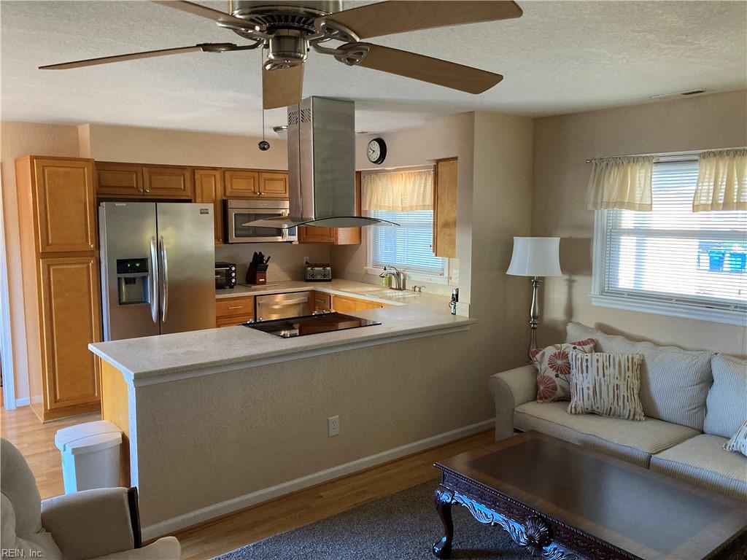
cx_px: 374
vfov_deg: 49.7
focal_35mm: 28
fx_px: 604
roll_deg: -1.0
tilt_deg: -6.2
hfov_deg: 63.4
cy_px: 280
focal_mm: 3.99
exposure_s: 1/60
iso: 320
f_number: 1.8
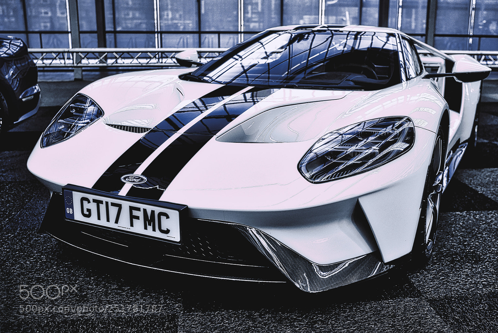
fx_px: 484
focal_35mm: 35
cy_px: 166
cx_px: 249
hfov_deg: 54.4
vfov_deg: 37.9
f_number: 2.8
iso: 400
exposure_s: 1/40
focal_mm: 35
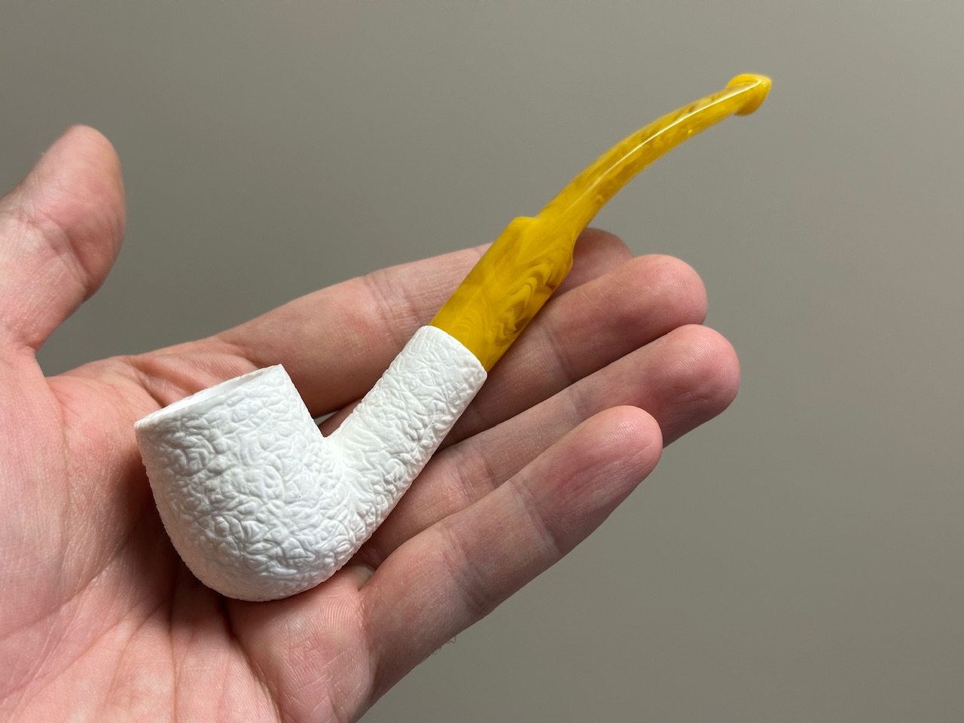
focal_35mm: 48
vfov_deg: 30.3
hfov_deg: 39.7
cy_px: 362
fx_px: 1337
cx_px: 482
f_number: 1.78
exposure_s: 1/121
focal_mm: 6.86
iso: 80
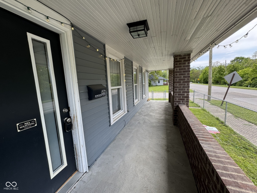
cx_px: 128
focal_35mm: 14
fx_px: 104
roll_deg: +2.3
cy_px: 96
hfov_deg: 102.1
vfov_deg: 85.7
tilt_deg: -8.0
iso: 40
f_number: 2.2
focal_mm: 2.22
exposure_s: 1/276
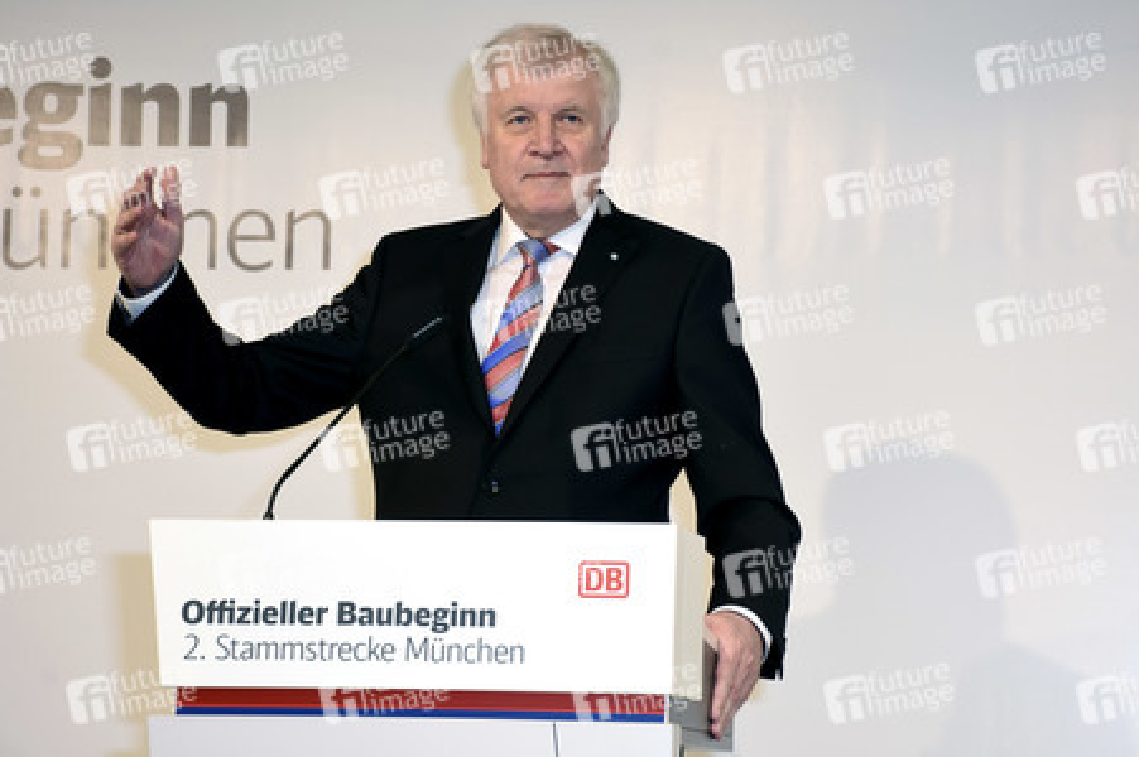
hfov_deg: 21.9
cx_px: 570
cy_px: 378
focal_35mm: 93
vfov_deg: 14.7
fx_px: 2940
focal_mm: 62
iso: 500
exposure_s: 1/160
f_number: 6.3
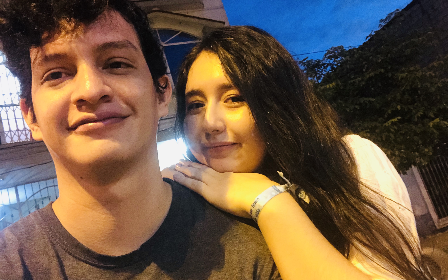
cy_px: 139
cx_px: 224
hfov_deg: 56.7
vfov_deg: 37.3
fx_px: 415
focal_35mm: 34
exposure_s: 1/24
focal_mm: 2.87
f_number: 2.2
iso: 500
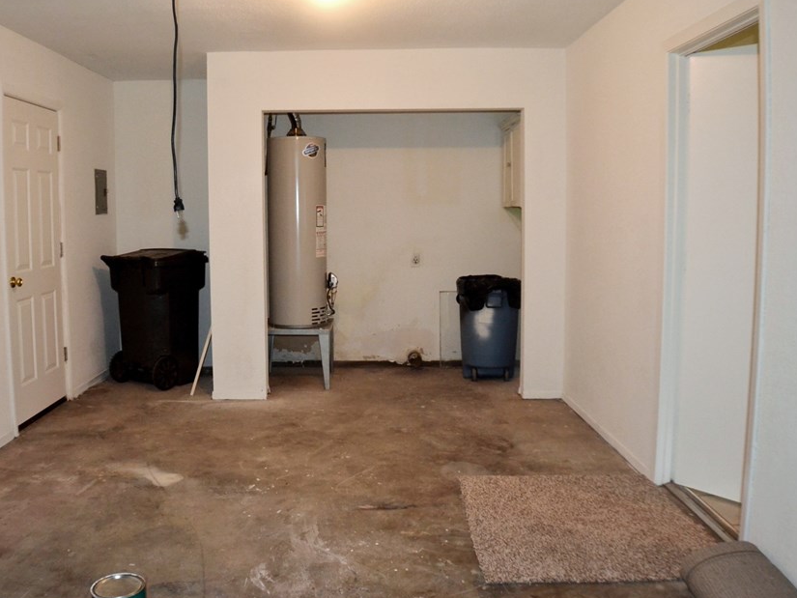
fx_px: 875
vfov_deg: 37.7
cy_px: 262
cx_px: 340
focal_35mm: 38
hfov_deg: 48.8
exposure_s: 1/60
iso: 800
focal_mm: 20
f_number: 3.5
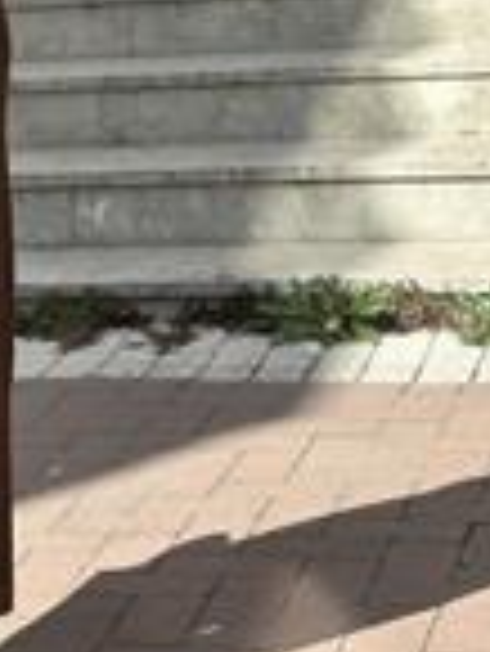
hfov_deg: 10.6
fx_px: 2582
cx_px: -171
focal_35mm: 137
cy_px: -92
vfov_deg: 14.0
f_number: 1.78
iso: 80
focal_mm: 6.86
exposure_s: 1/3472
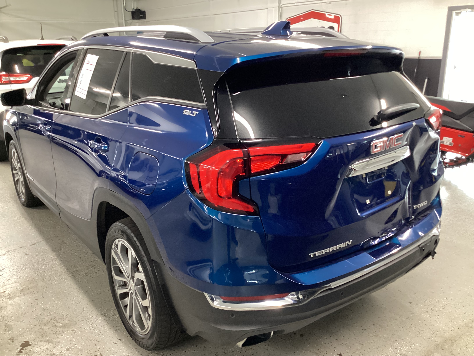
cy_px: 178
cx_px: 237
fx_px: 424
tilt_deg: -17.2
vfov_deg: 45.4
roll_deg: +0.4
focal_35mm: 31
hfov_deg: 58.4
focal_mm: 3.3
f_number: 2.4
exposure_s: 1/30
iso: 400
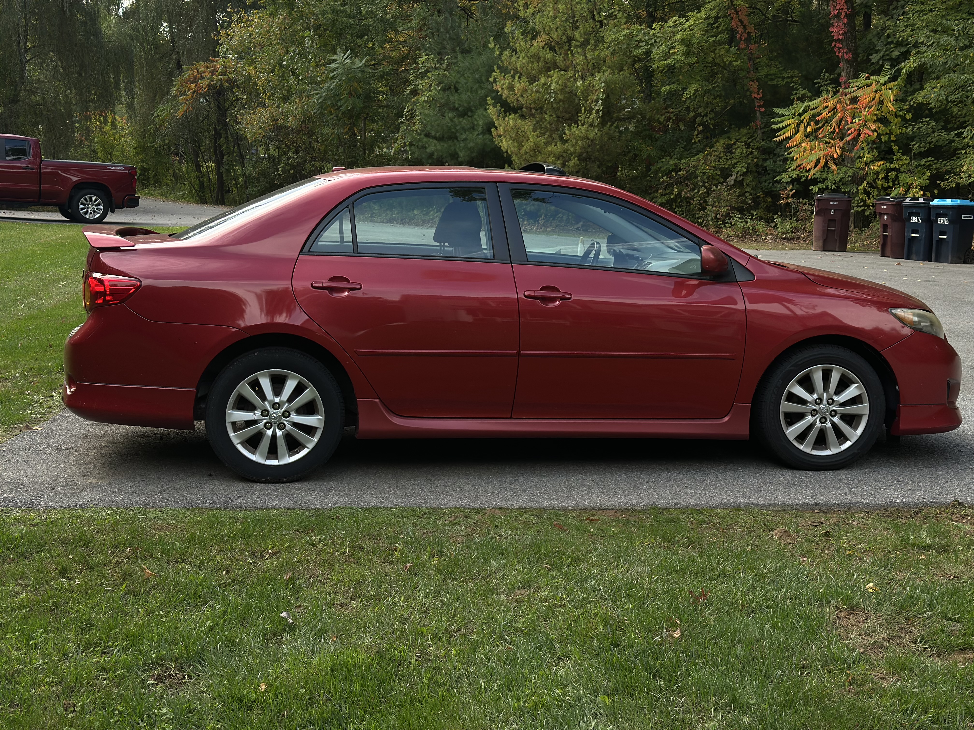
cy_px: 365
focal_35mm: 48
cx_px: 487
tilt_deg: -7.6
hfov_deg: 39.7
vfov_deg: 30.3
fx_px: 1351
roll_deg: -0.3
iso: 80
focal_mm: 6.86
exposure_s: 1/1227
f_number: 1.78
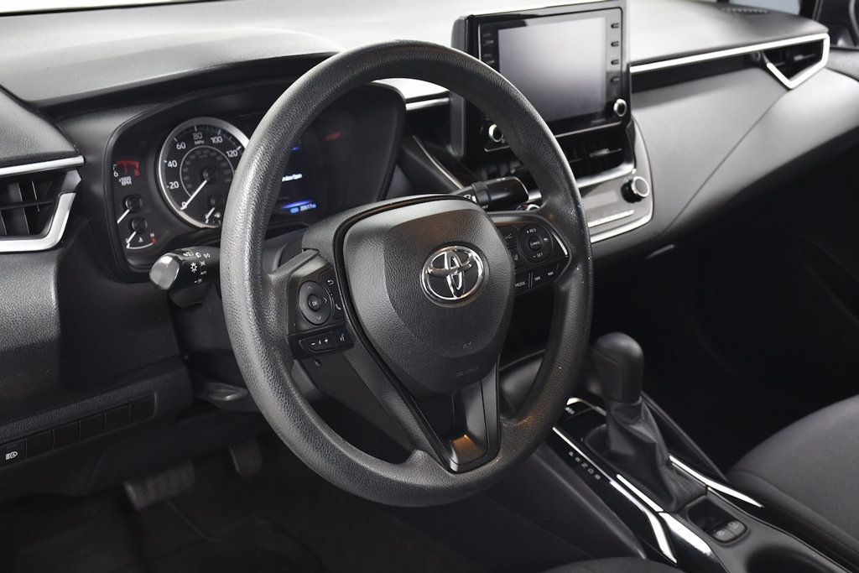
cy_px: 286
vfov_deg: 28.1
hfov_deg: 41.1
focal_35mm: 48
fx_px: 1145
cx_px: 430
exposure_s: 1/50
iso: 1250
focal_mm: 32
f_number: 5.6
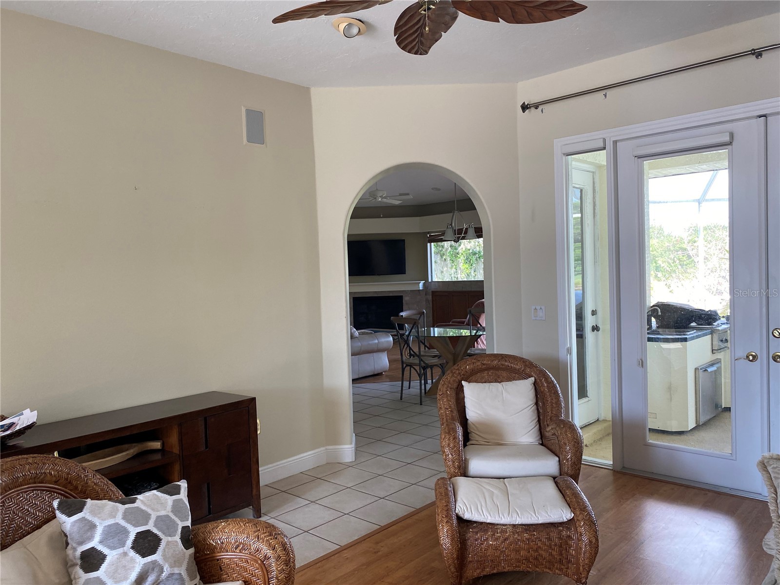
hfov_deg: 67.3
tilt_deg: -0.9
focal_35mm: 26
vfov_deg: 53.1
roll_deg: +2.6
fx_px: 586
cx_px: 390
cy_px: 292
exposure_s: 1/122
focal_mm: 4.25
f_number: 1.8
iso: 100
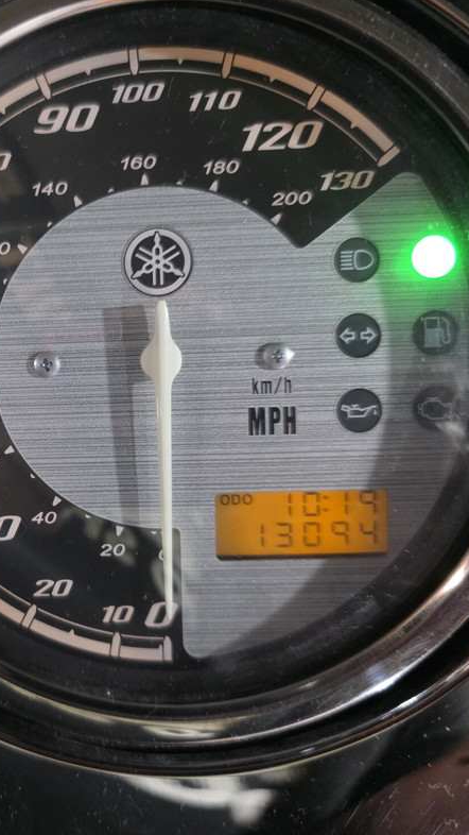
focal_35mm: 34
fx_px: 752
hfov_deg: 32.8
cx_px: 42
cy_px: 419
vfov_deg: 58.0
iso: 800
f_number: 1.7
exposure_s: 1/90.1
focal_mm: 6.3
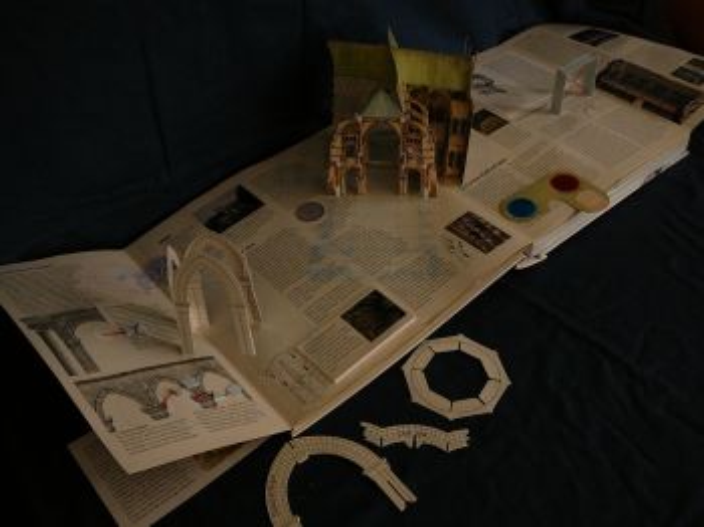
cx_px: 352
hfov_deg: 52.7
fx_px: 711
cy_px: 264
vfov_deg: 40.7
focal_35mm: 35
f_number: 2.8
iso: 200
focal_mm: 5.2
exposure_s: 1/8
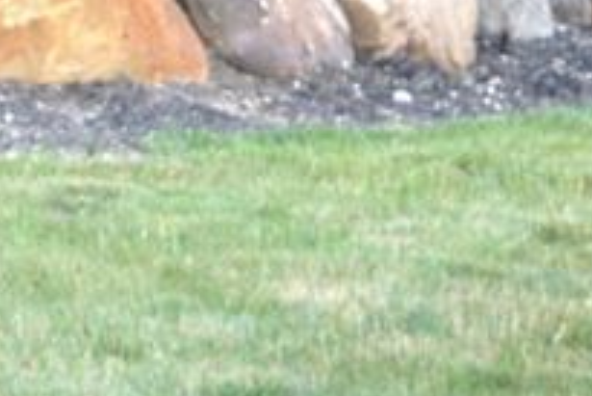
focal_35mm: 439
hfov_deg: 4.5
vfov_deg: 3.1
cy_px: -968
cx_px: -1077
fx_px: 7224
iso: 400
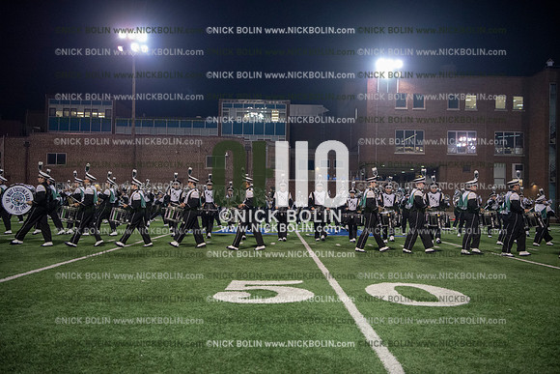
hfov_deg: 50.7
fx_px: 591
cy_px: 187
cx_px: 280
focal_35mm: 38
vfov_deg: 35.1
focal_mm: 38
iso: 3200
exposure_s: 1/500
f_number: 3.2
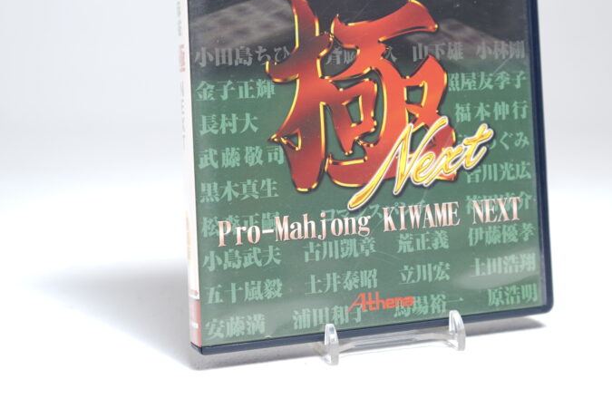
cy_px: 73
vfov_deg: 21.0
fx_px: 1088
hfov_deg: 31.3
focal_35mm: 64
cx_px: 370
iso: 64
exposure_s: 1/4
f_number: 4
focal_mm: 36
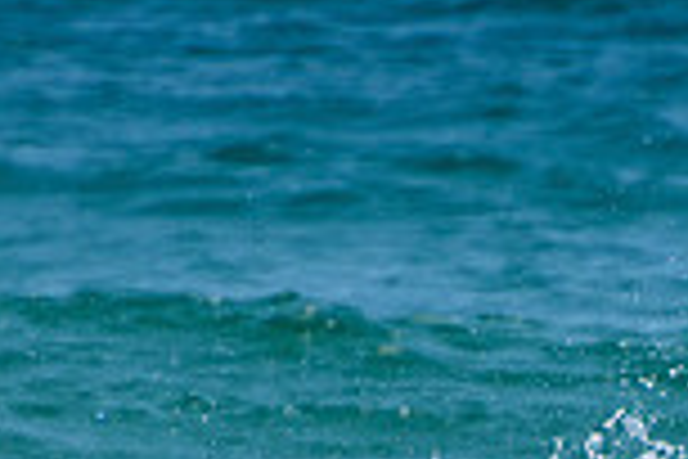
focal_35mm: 2275
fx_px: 43474
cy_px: 731
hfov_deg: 0.9
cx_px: 710
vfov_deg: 0.6
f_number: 5.6
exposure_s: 1/2000
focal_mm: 400
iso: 220
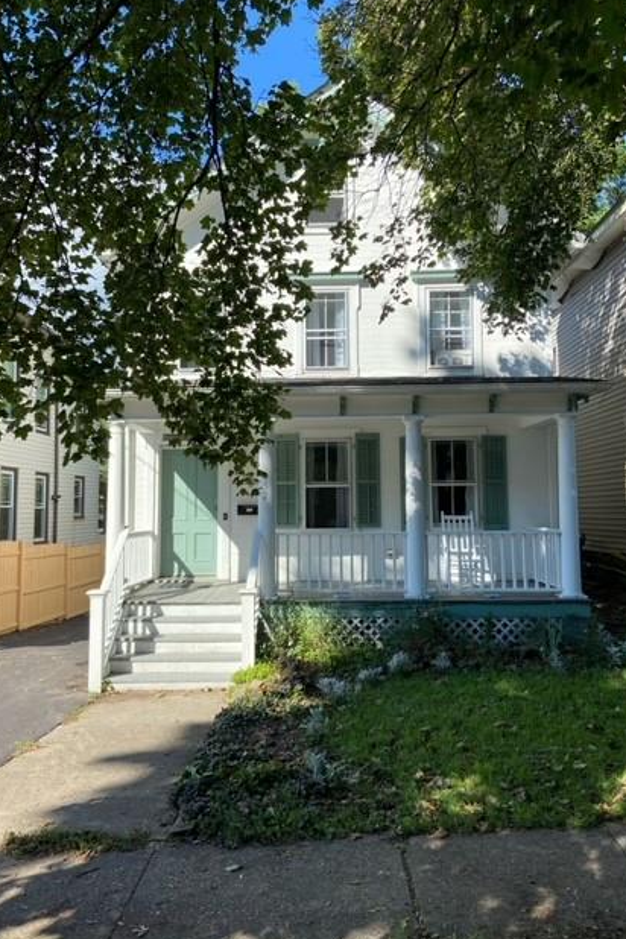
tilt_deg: +4.6
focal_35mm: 28
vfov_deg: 65.5
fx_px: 730
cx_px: 307
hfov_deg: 46.4
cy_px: 462
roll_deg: +0.8
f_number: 1.8
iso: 32
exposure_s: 1/1245
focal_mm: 4.25
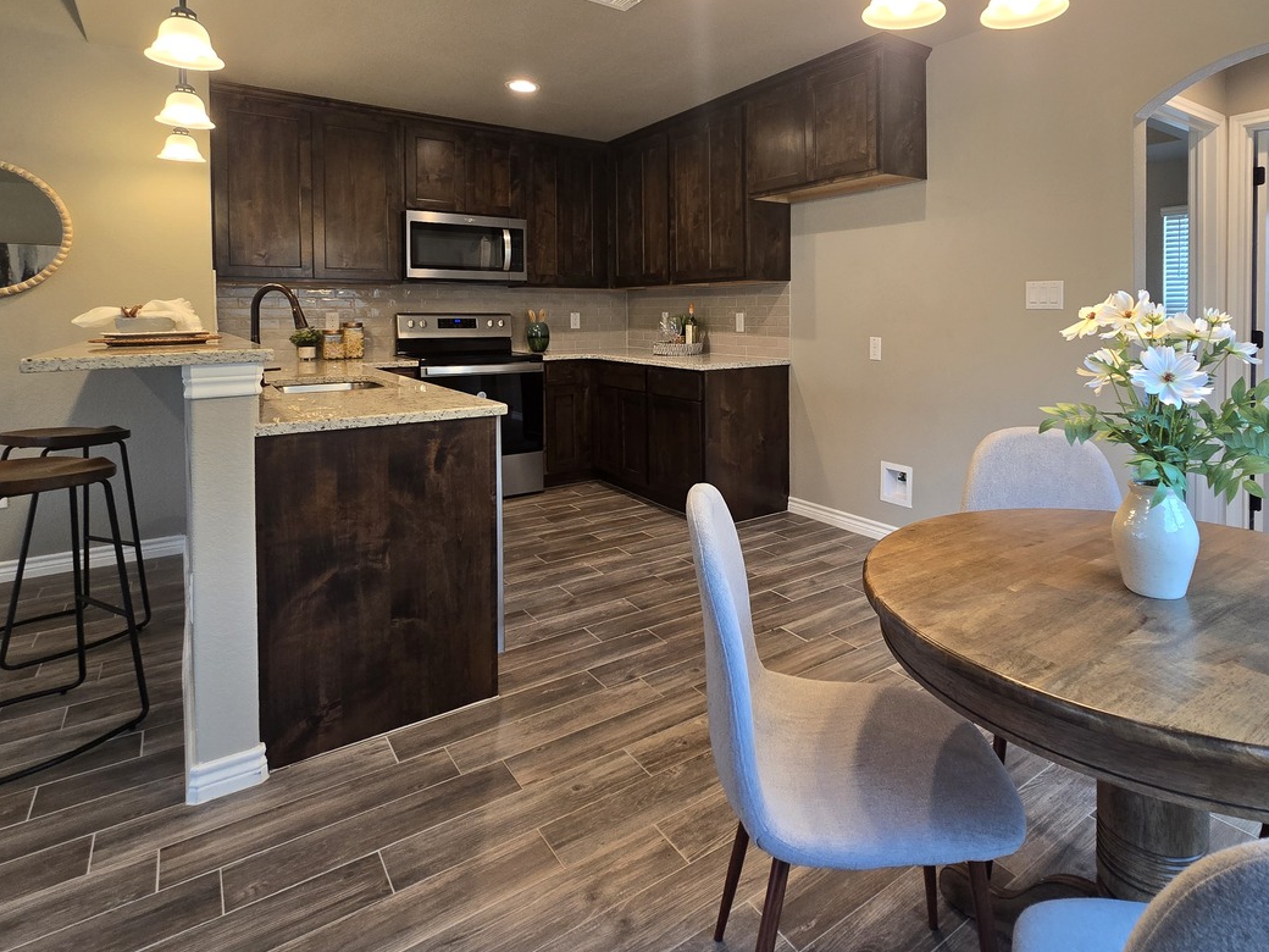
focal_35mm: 18
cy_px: 322
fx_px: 660
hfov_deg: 86.7
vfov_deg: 69.7
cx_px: 757
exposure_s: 1/60
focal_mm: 2.2
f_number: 2.2
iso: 125
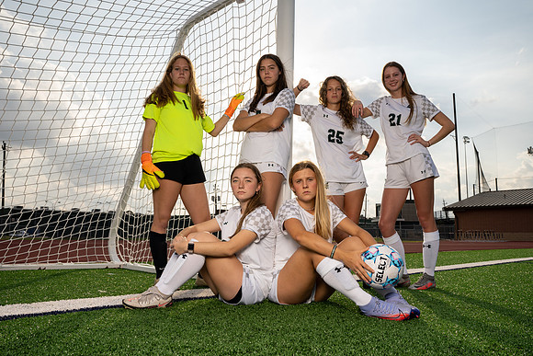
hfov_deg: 63.6
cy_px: 178
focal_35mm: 29
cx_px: 266
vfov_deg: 45.0
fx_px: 429
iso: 100
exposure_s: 1/250
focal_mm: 29
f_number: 9
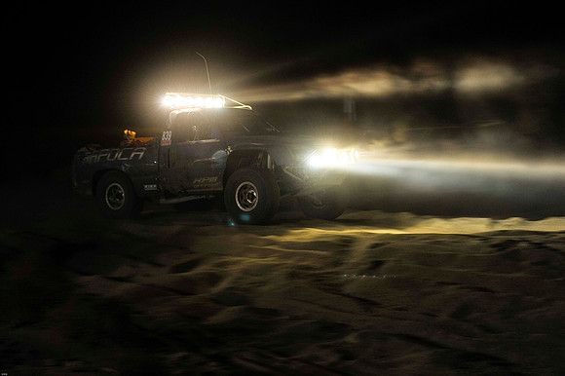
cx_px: 282
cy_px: 188
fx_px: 1098
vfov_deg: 19.4
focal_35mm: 70
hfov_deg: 28.9
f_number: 4.5
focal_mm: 70
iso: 1000
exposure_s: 1/60
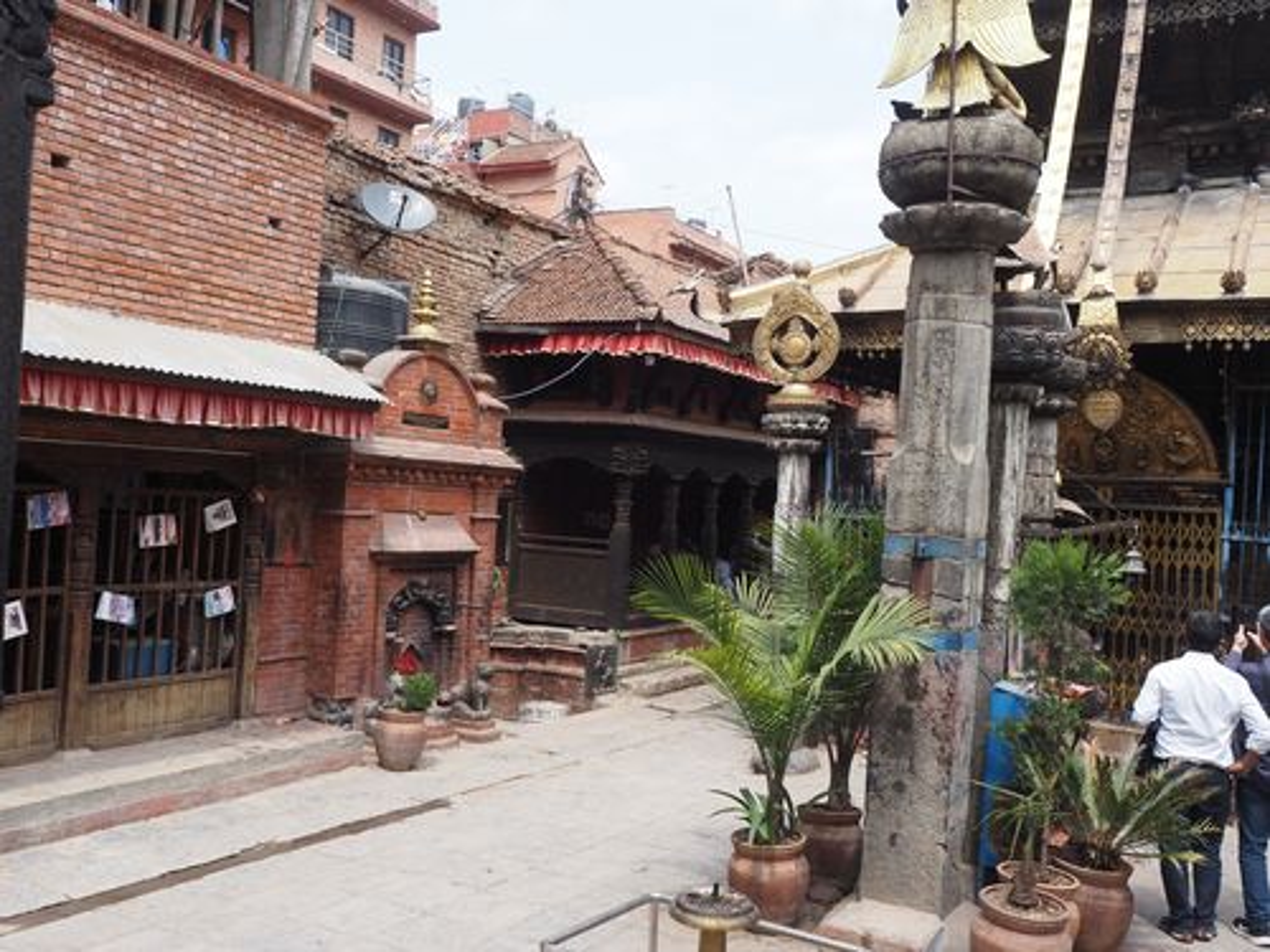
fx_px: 1247
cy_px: 476
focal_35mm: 34
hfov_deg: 54.0
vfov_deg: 41.8
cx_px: 635
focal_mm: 17
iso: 200
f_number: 5.6
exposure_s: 1/250
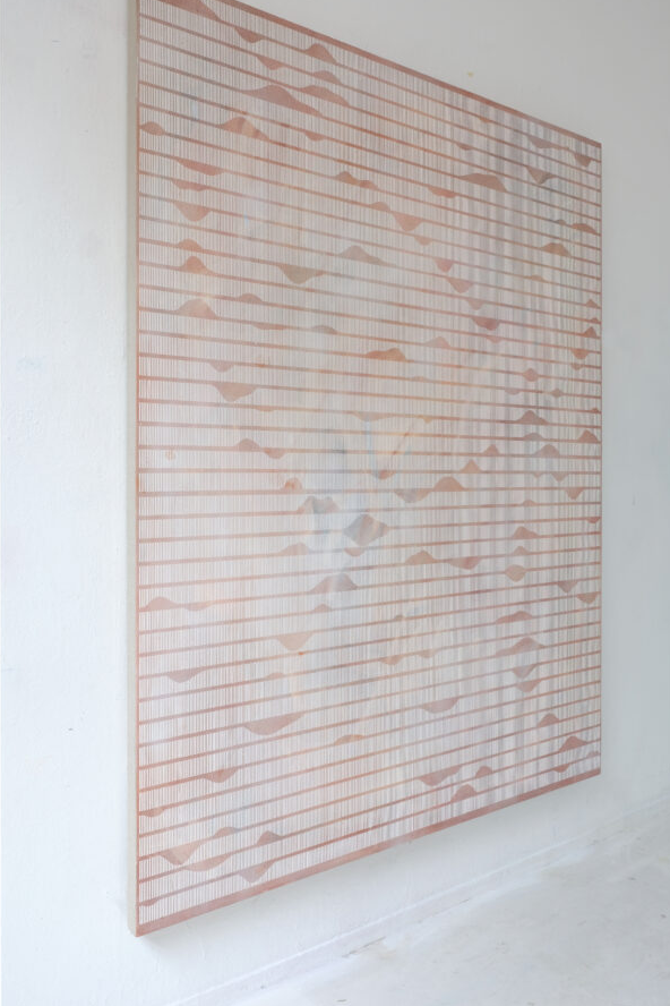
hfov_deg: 25.5
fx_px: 1479
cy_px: 474
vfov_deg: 37.5
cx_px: 360
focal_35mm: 53
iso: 200
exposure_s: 1/2.5
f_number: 8
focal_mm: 32.9
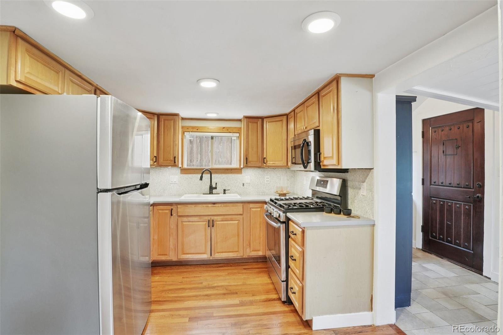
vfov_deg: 72.0
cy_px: 168
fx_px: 230
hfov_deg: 95.0
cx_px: 252
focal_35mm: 16
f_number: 8
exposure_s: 1/10
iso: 500
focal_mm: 11
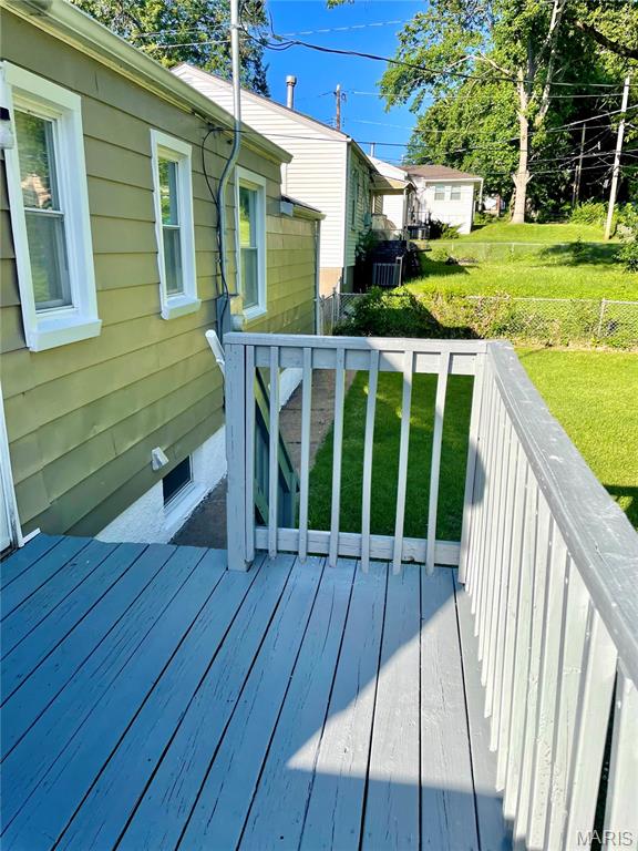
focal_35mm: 26
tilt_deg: -16.8
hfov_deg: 53.1
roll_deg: -2.7
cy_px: 426
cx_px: 319
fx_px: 639
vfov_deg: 67.3
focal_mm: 4.2
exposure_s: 1/1618
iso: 32
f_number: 1.6
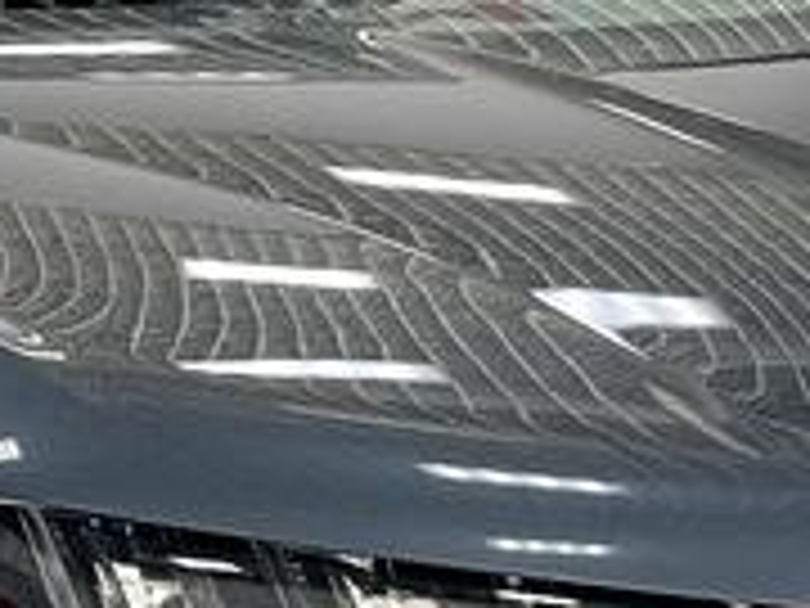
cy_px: 513
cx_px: 198
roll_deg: +1.1
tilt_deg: -5.4
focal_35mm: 347
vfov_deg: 4.3
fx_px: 8120
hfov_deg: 5.7
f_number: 2
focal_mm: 6
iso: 80
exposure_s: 1/99
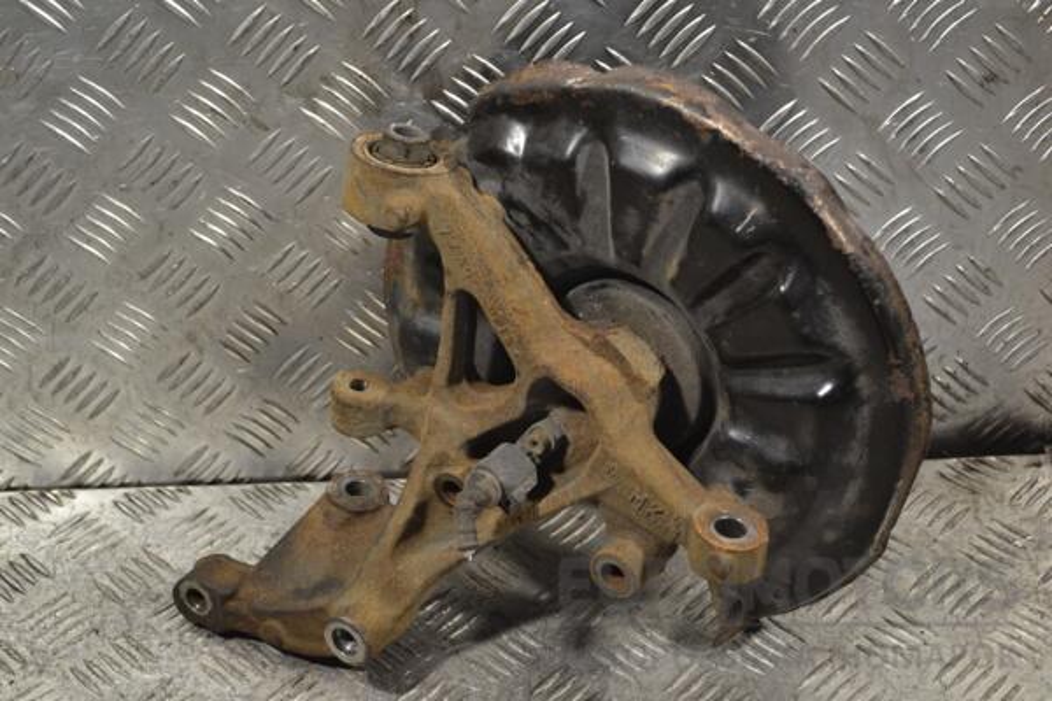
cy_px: 350
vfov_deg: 22.6
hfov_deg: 33.4
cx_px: 526
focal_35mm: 60
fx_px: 1753
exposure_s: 1/60
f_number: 5.3
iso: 400
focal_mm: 40
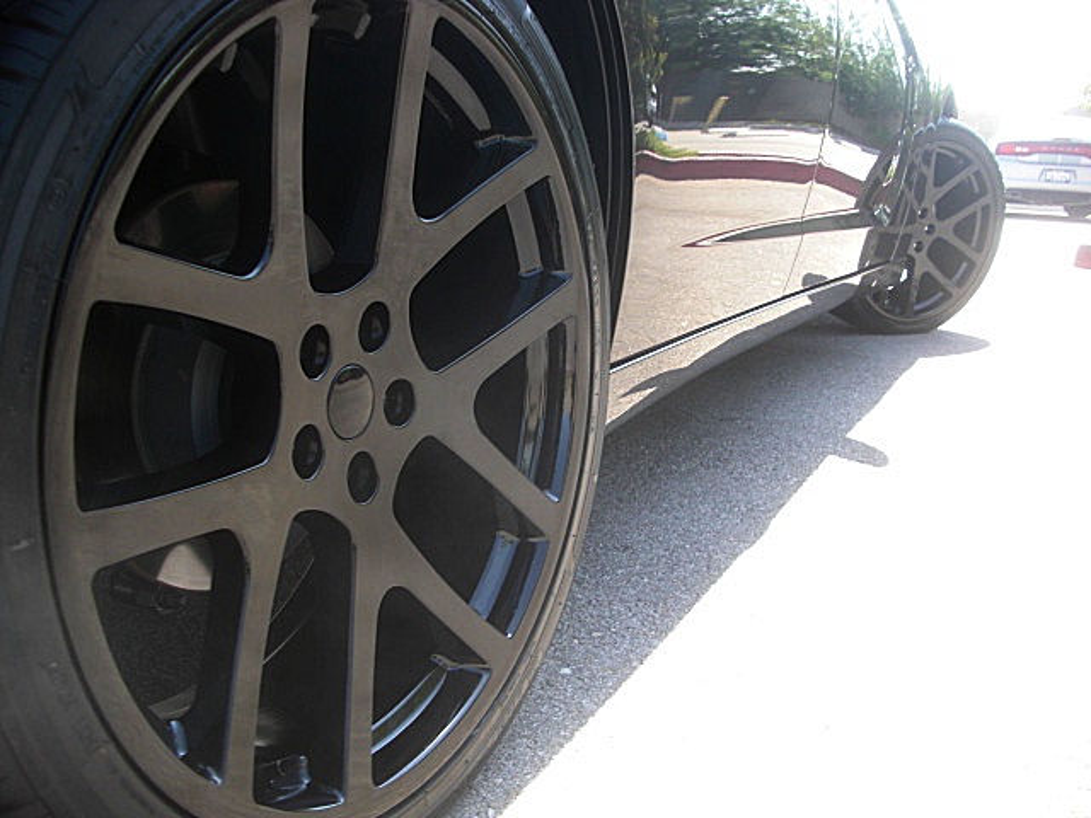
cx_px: 546
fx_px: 1135
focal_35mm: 36
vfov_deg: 39.7
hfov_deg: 51.4
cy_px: 409
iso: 50
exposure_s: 1/125
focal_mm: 6.3
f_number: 2.8
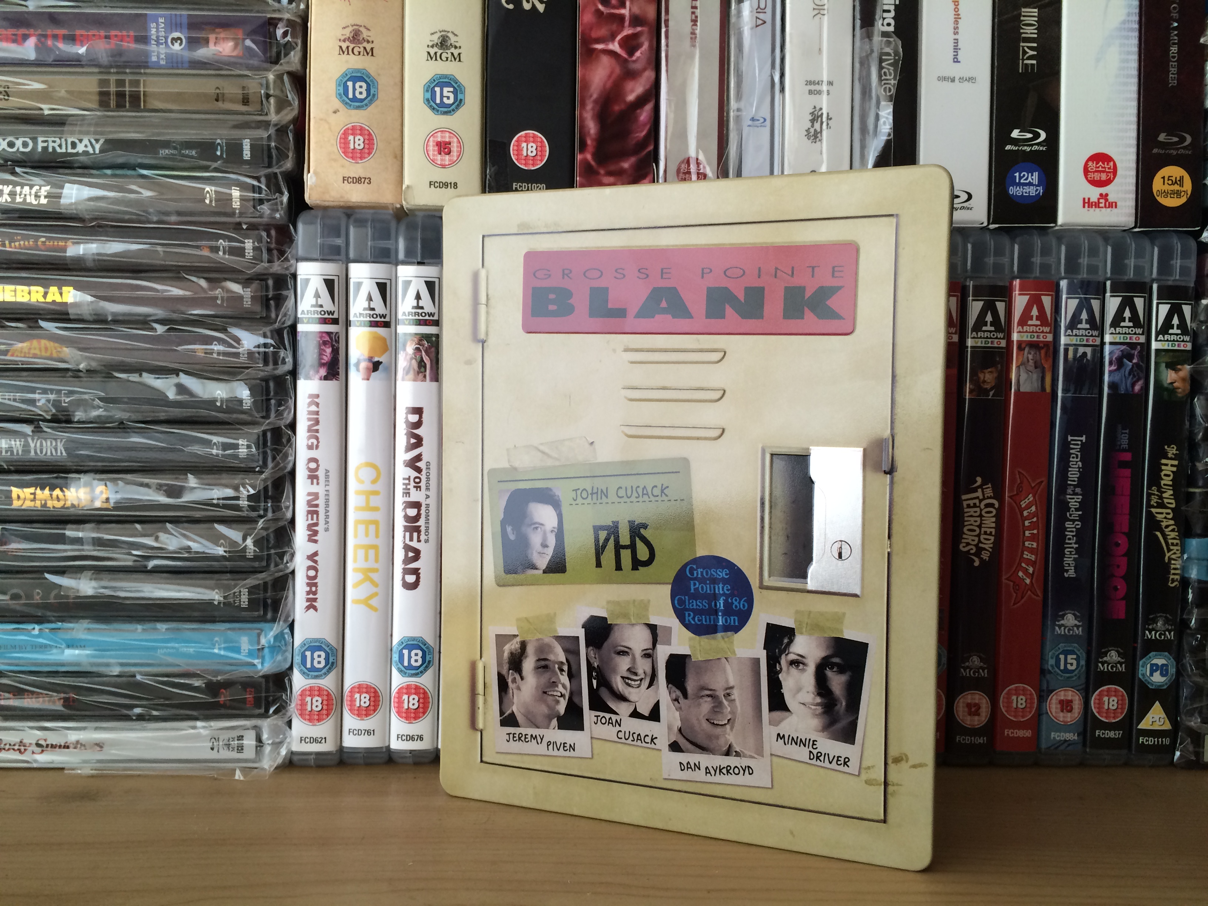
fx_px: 1012
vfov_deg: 48.2
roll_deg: -0.8
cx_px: 604
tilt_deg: -1.6
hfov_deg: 61.7
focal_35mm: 29
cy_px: 453
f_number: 2.2
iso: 40
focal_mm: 4.15
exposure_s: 1/30
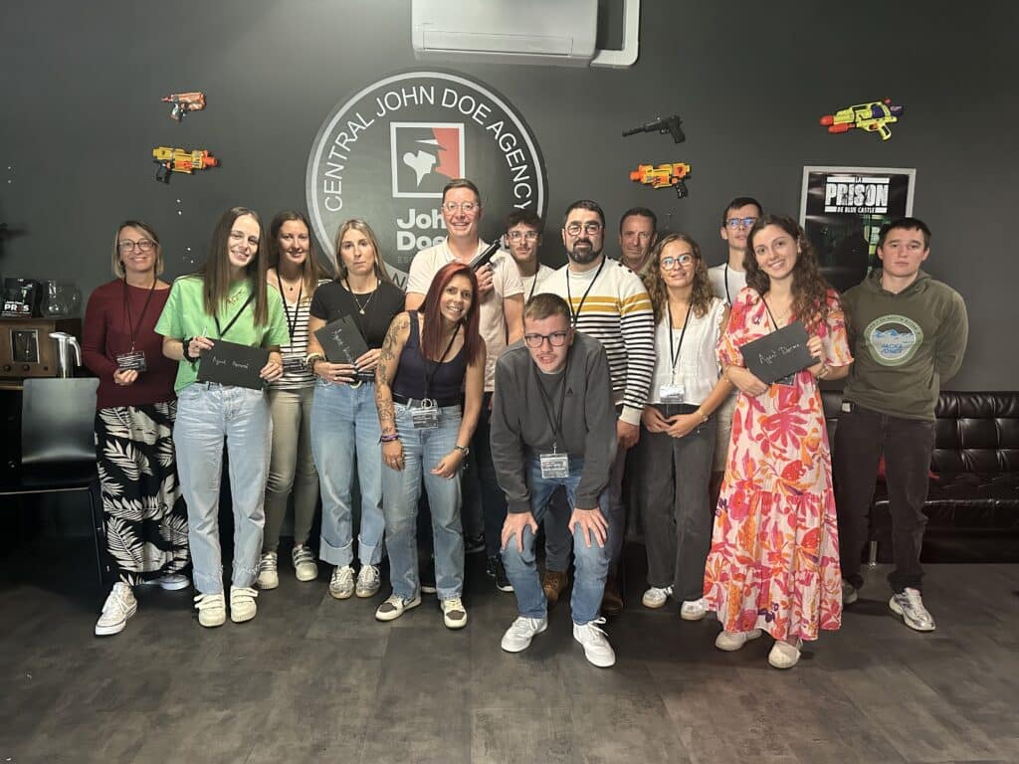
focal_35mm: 24
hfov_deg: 71.6
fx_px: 706
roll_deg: -0.7
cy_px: 382
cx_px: 510
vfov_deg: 56.8
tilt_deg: -7.0
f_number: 1.78
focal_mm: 6.86
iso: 500
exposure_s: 1/50
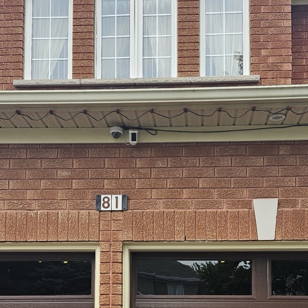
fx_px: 564
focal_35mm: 56
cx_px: 174
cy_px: 288
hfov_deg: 30.5
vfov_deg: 29.1
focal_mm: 5.4
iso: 40
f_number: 1.8
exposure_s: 1/487
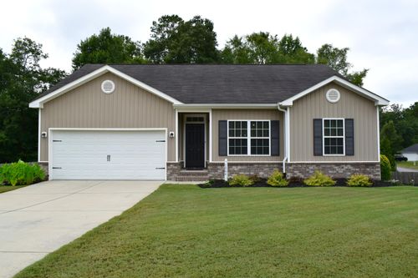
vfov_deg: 43.6
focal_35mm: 30
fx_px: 348
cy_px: 139
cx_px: 209
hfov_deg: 61.9
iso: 400
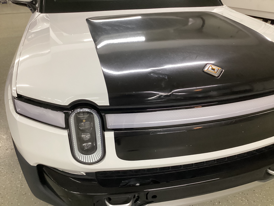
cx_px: 137
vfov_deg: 45.4
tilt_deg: -32.8
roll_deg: +0.5
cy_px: 103
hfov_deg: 58.4
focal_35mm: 31
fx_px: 245
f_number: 2.4
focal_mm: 3.3
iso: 250
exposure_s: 1/50
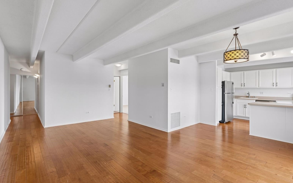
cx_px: 146
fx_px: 144
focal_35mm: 18
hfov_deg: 91.1
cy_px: 92
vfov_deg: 65.0
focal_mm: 17
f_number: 8
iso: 400
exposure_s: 1/40
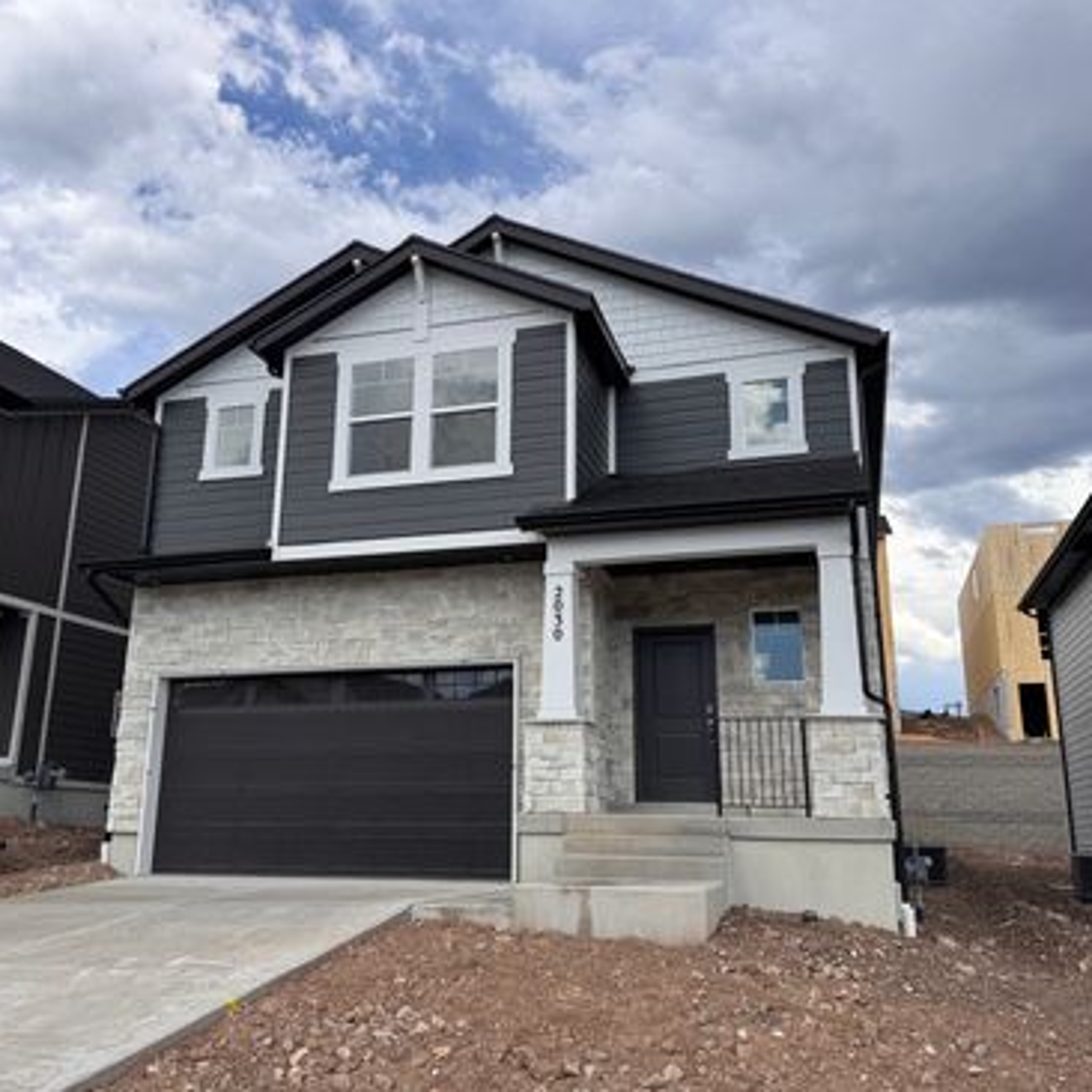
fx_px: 1035
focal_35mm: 29
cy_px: 556
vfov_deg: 55.6
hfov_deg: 55.6
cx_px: 525
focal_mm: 6.76
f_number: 1.78
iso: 80
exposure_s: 1/3413
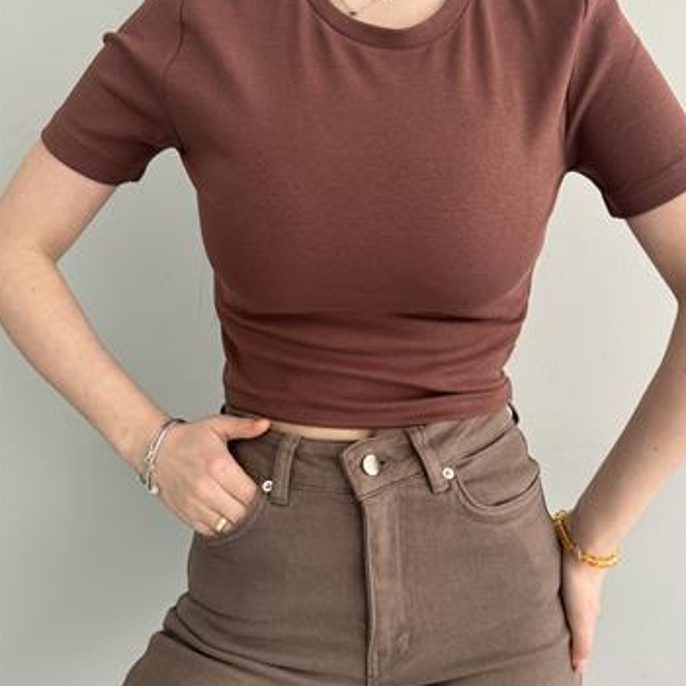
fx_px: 695
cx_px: 364
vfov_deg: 52.5
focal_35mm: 31
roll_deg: +0.1
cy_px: 351
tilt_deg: -4.4
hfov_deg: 52.5
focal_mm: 6.86
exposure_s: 1/50
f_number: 1.78
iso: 200
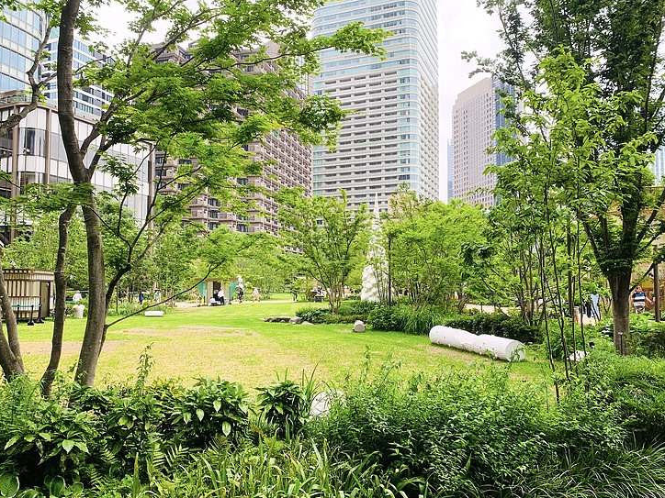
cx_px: 334
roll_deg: +0.4
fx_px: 538
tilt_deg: +4.1
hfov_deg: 63.4
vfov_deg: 49.7
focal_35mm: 28
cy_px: 267
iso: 25
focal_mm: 4.25
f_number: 1.8
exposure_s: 1/298
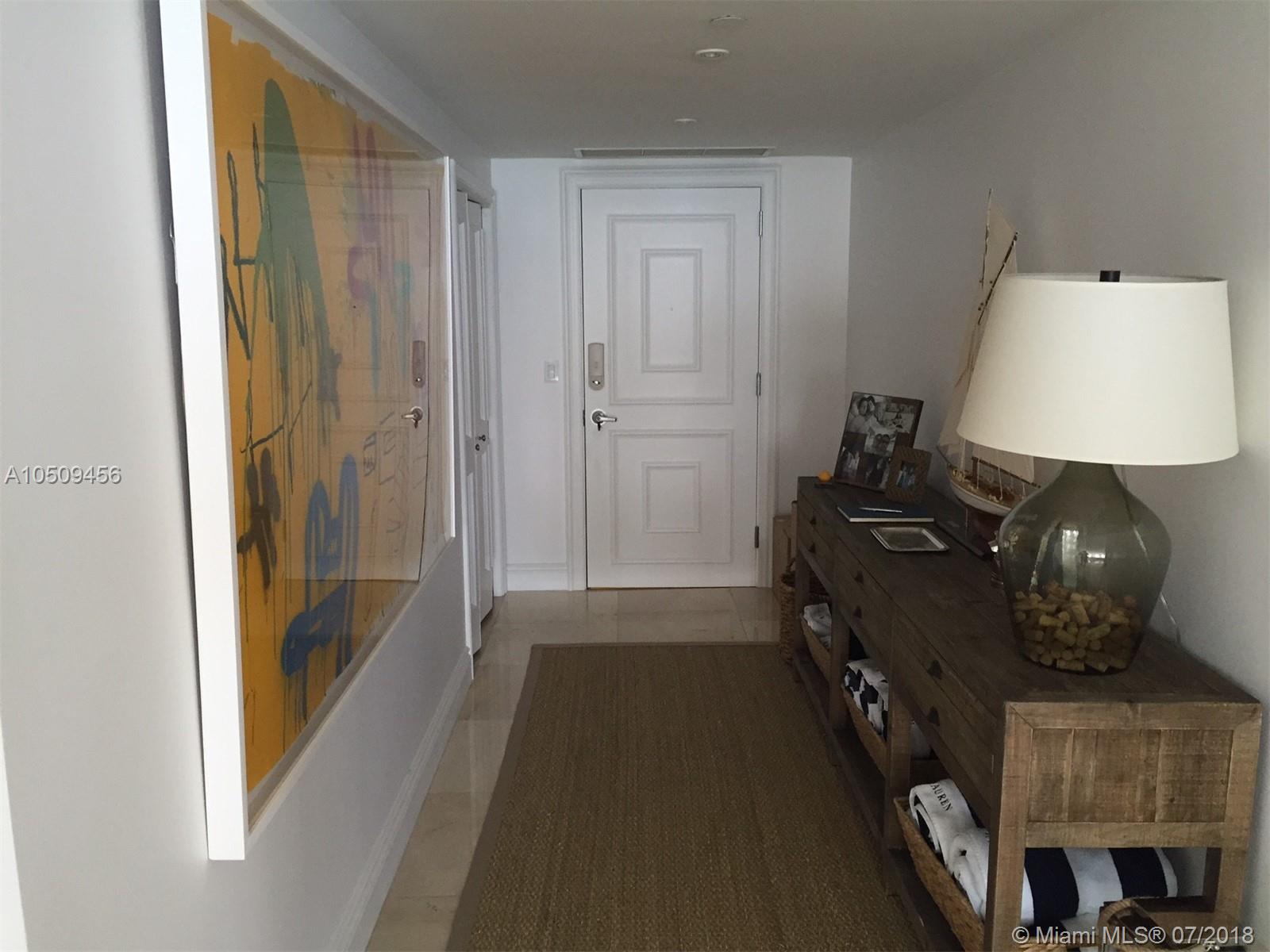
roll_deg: -0.3
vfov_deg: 48.2
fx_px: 1064
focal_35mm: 29
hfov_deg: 61.7
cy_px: 476
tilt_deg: -10.3
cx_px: 635
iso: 100
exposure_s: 1/30
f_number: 2.2
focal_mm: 4.15
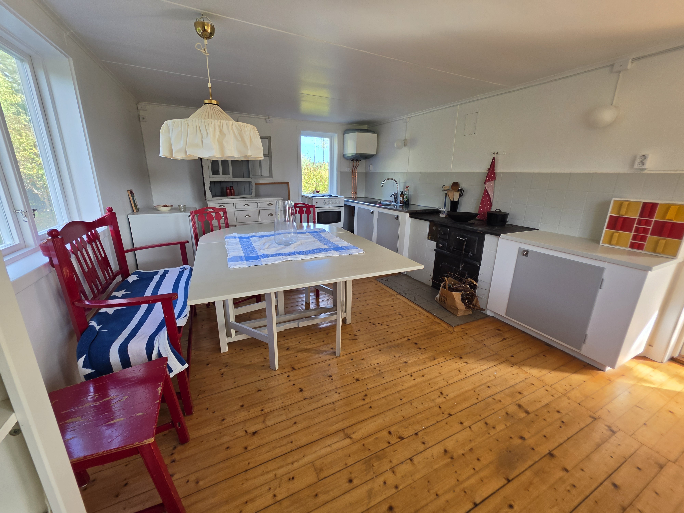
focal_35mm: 13
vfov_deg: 89.9
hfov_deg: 106.2
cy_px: 256
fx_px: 257
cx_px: 342
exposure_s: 1/100
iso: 32
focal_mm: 2.2
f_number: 1.9
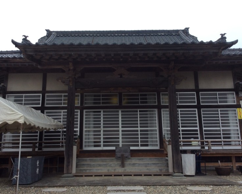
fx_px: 243
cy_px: 97
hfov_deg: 52.8
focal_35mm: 34
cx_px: 116
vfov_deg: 43.3
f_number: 2.4
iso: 32
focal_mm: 3.3
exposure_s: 1/403
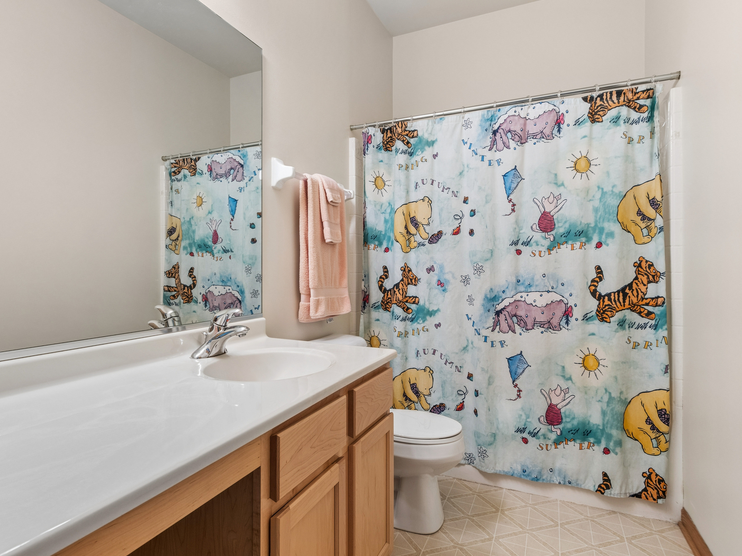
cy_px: 277
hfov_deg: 81.2
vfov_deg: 66.0
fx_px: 429
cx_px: 315
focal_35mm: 20
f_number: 8
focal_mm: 12
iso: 250
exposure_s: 1/8
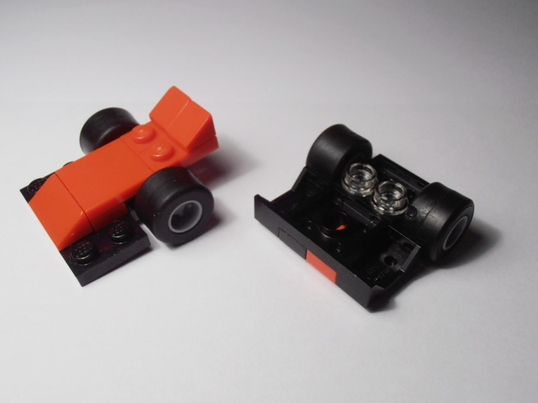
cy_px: 202
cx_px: 269
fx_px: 575
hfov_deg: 50.1
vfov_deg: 38.7
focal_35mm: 37
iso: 80
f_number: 3.9
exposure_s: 1/100
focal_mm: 6.61
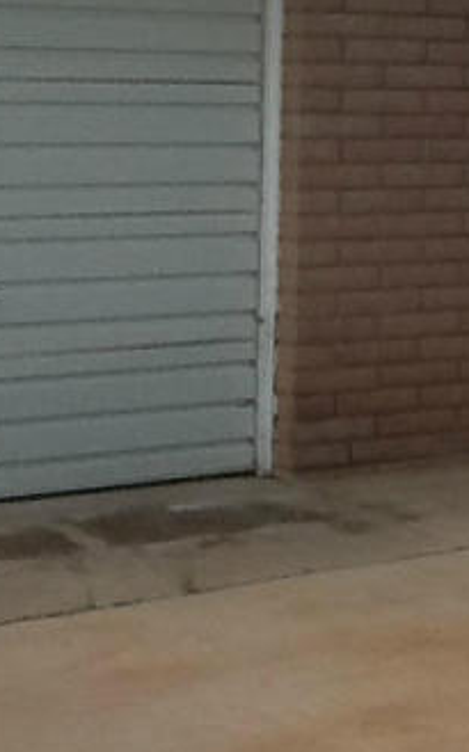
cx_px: 517
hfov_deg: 11.8
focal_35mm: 109
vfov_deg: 18.9
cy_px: 121
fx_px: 2234
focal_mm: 2.03
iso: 40
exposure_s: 1/469
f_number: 2.4
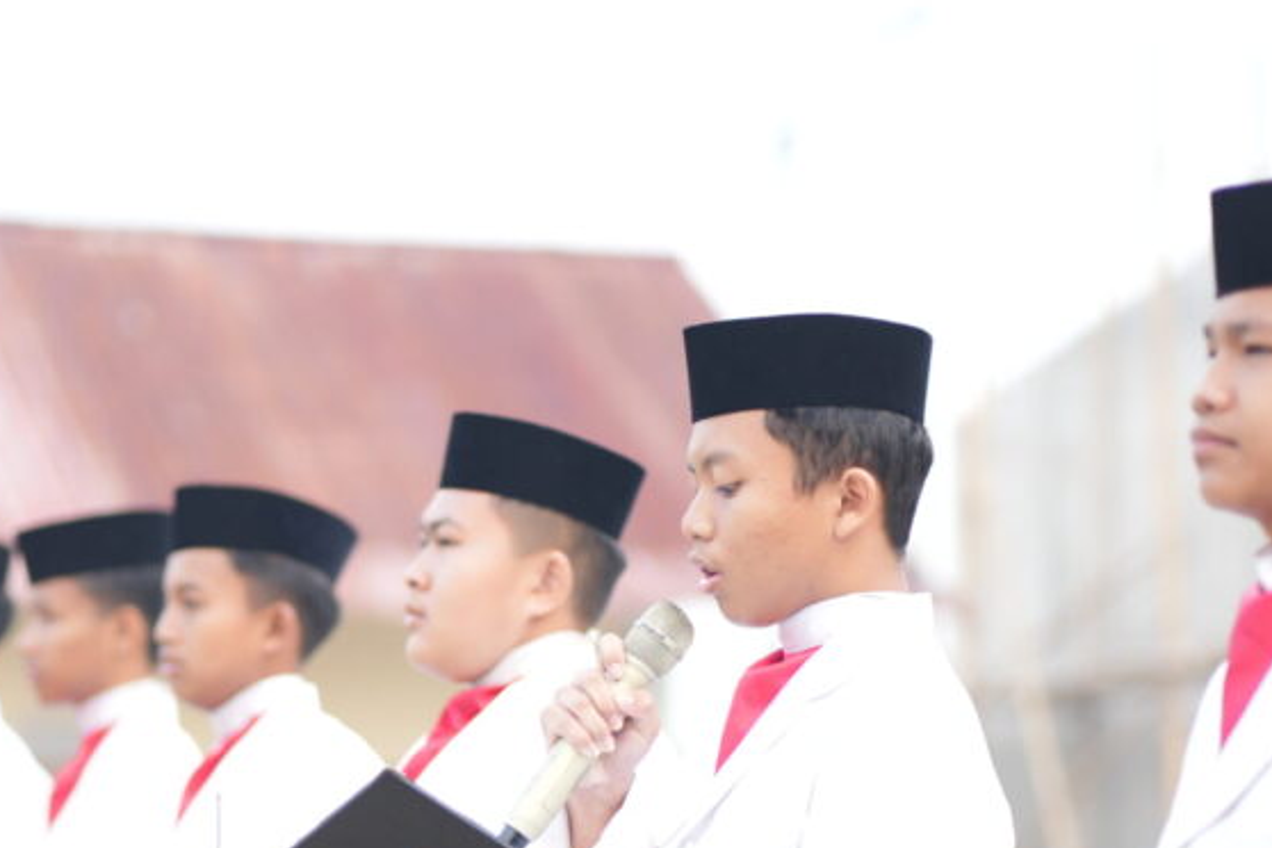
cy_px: 712
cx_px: 513
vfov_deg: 8.8
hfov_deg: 13.2
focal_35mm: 156
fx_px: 5512
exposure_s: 1/125
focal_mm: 85
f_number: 1.8
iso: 100
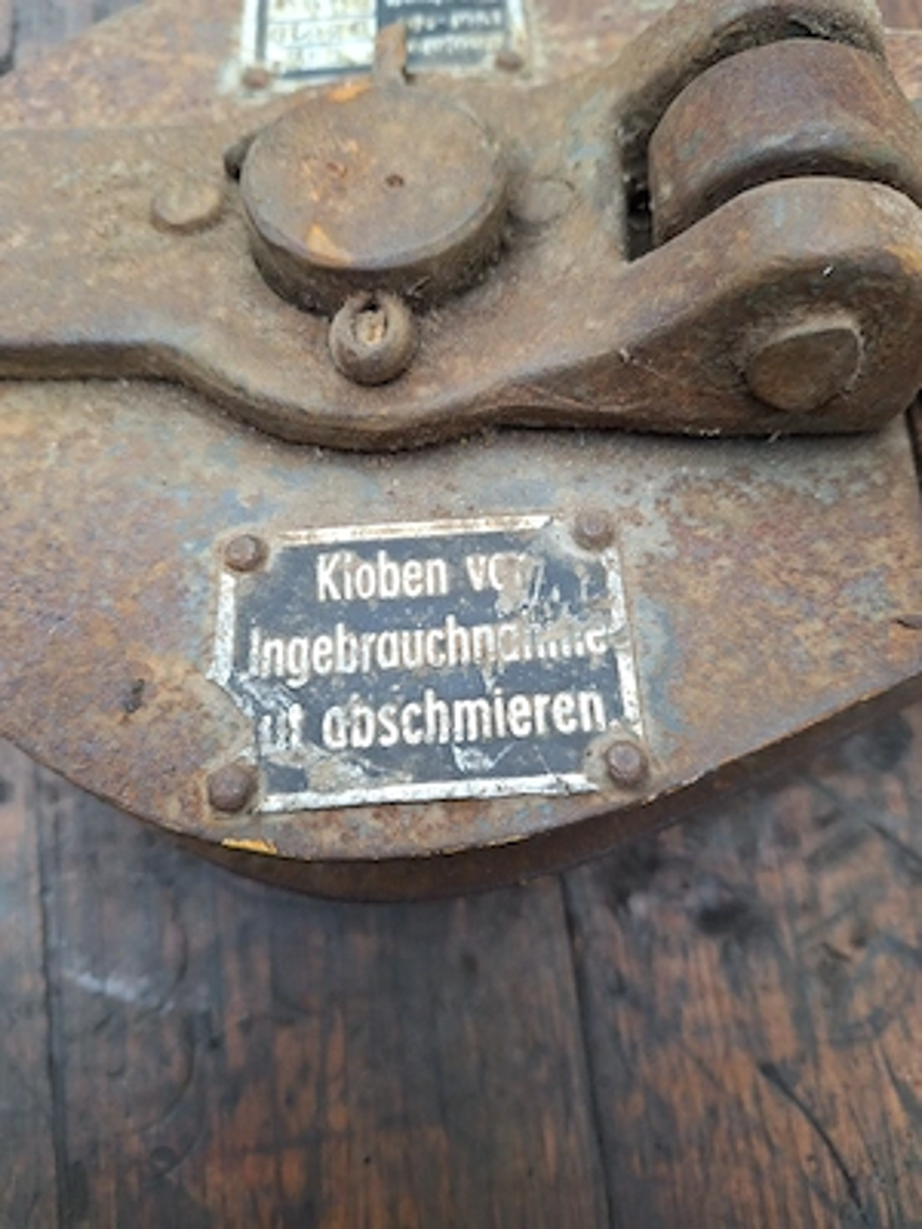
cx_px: 461
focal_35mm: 23
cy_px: 614
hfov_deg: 58.9
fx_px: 817
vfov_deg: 73.9
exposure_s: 1/50
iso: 160
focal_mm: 5.54
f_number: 1.8
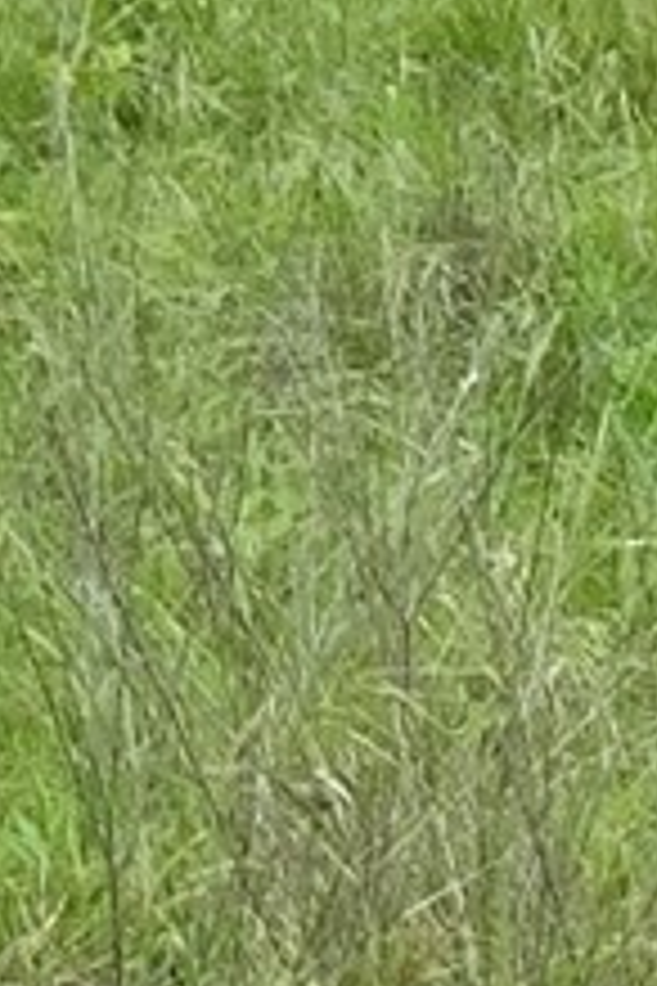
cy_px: -1126
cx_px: -612
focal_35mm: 282
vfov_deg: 7.0
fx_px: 7719
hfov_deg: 4.8
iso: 16
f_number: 1.8
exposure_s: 1/666
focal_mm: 3
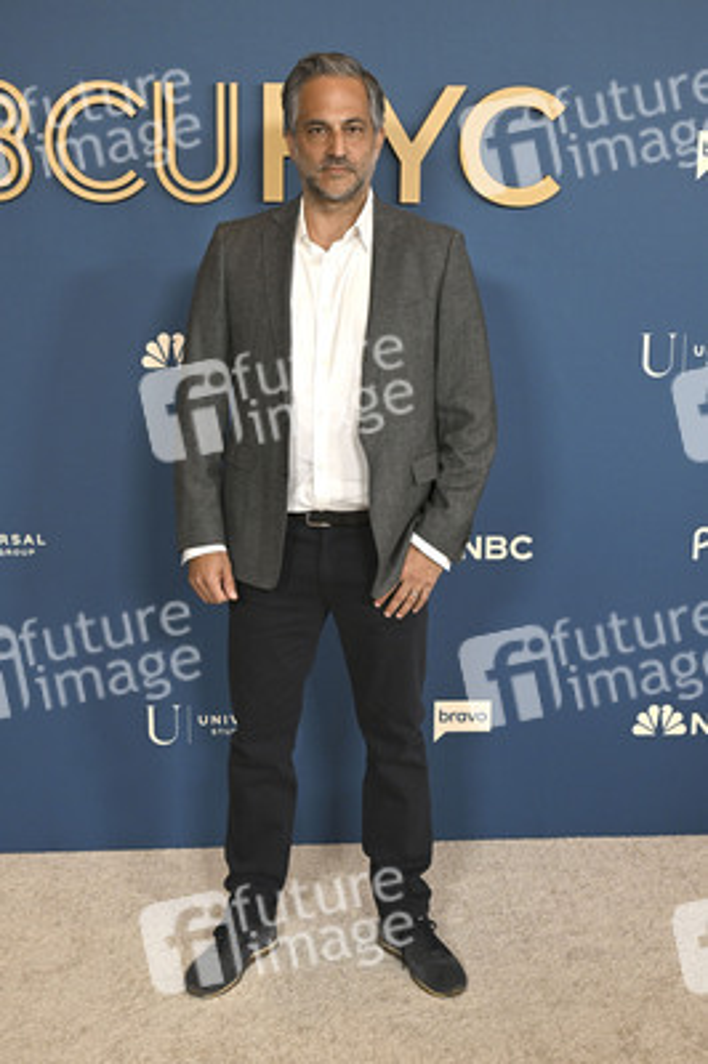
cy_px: 532
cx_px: 354
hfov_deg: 29.2
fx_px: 1359
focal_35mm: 46
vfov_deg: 42.8
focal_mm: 46
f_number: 5.6
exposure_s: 1/320
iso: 2000
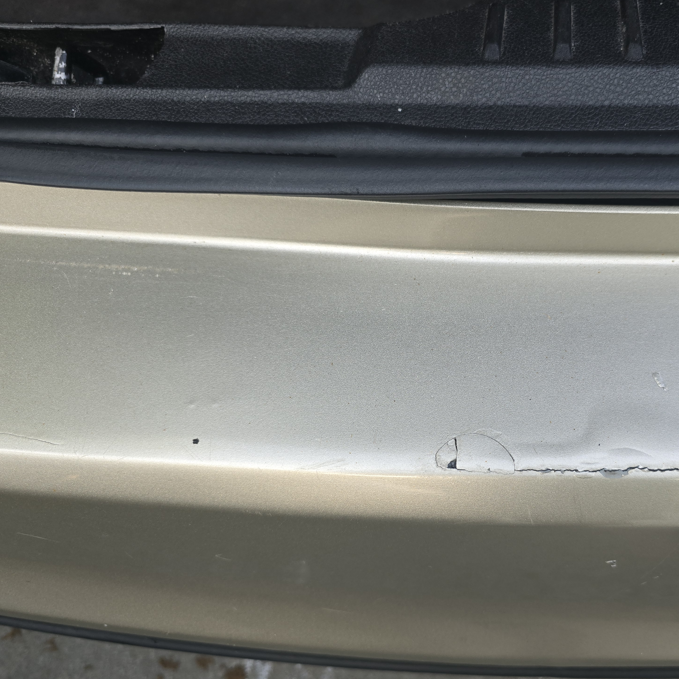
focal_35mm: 28
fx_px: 621
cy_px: 343
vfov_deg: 57.3
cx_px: 442
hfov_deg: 56.3
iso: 64
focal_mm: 6.3
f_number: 1.7
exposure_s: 1/180
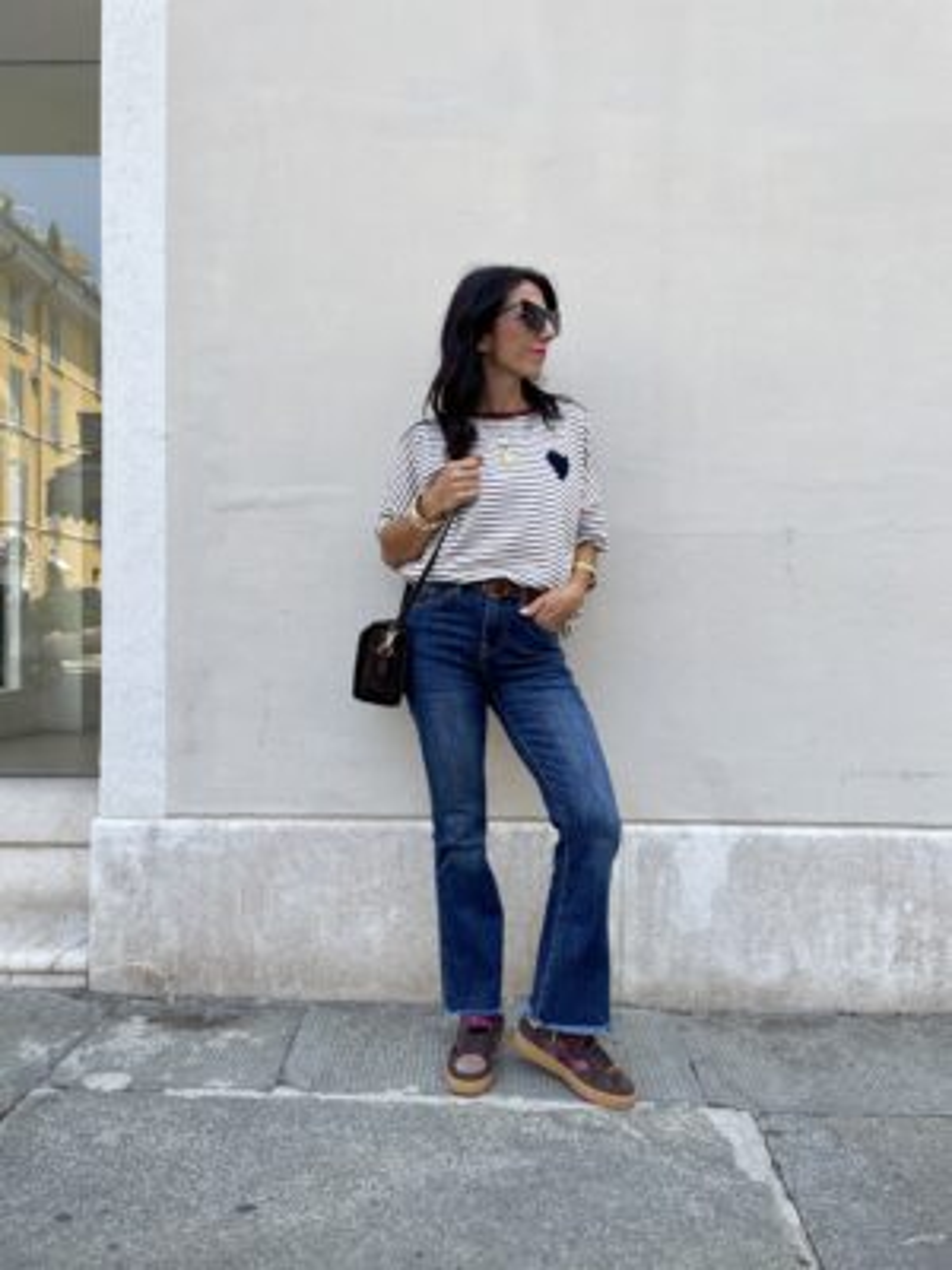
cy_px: 635
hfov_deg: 53.1
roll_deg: -0.5
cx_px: 476
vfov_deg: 67.3
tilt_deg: -0.7
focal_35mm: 26
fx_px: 953
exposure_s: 1/487
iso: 32
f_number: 1.6
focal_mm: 4.2
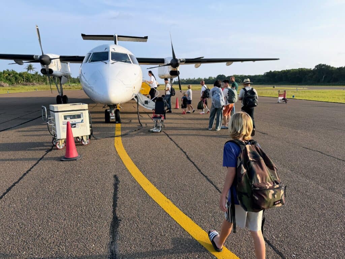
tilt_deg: -9.7
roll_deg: +2.5
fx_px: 239
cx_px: 172
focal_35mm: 24
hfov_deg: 71.6
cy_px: 130
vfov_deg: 56.8
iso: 80
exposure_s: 1/2907
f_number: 1.78
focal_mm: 6.76
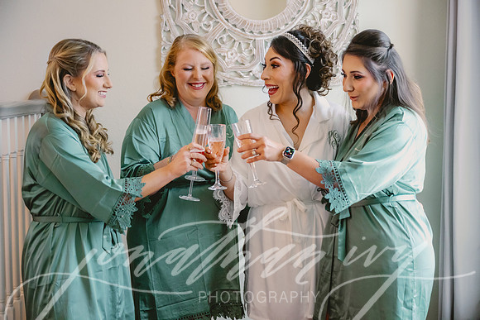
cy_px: 160
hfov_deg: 34.5
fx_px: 773
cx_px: 240
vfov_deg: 23.4
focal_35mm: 58
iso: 3200
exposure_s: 1/200
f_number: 2.8
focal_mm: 58
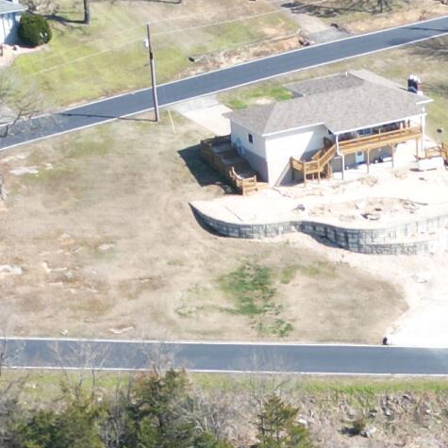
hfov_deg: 12.7
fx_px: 1962
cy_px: 772
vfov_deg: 12.1
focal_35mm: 134
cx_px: 517
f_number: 1.7
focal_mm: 6.72
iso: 100
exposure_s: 1/1000
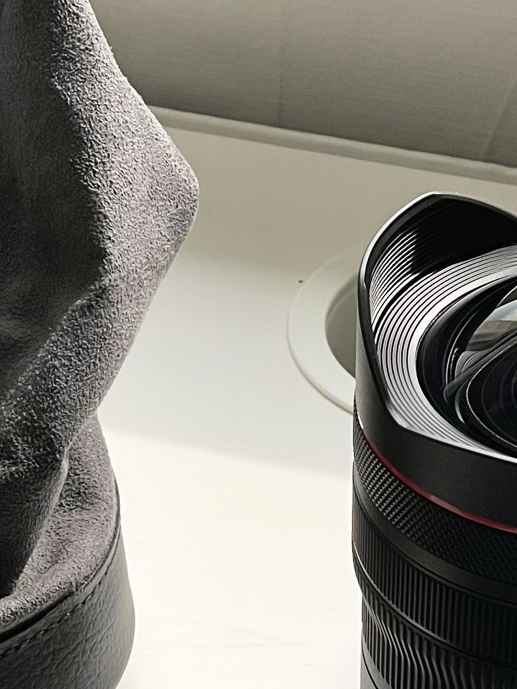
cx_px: 144
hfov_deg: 8.9
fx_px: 3324
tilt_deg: -39.6
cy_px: 665
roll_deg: +0.9
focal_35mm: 167
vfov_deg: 11.7
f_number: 2
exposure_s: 1/400
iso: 25
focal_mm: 6
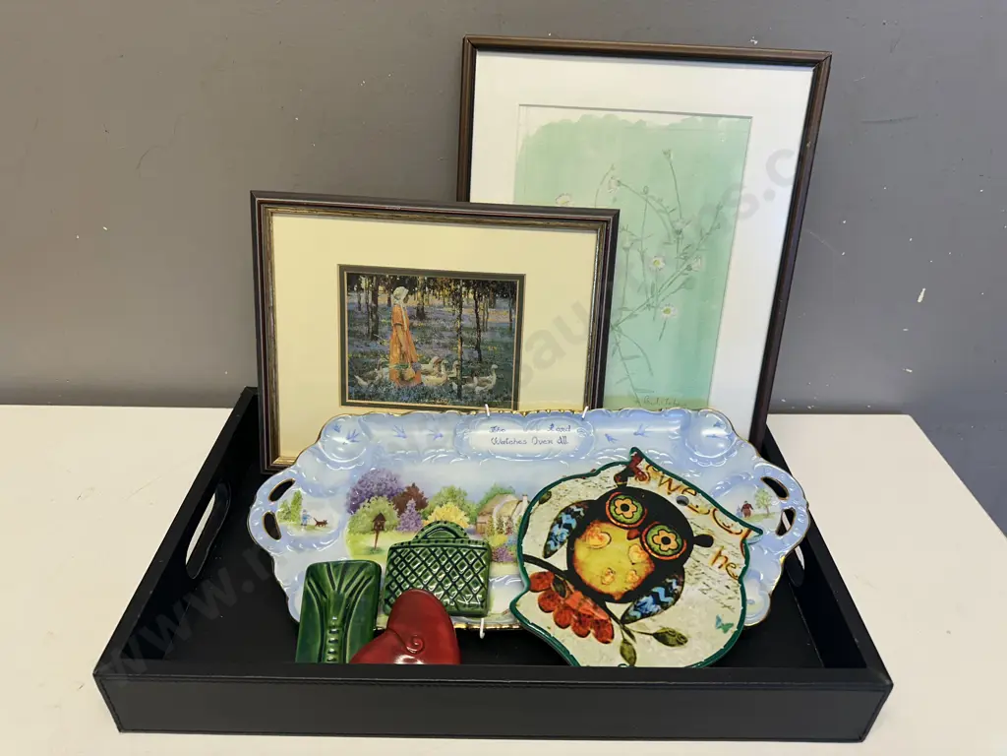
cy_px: 378
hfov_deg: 71.6
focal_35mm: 24
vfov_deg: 56.8
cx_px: 504
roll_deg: -1.9
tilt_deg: -32.9
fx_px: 698
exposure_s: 1/100
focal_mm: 6.86
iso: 100
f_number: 1.78
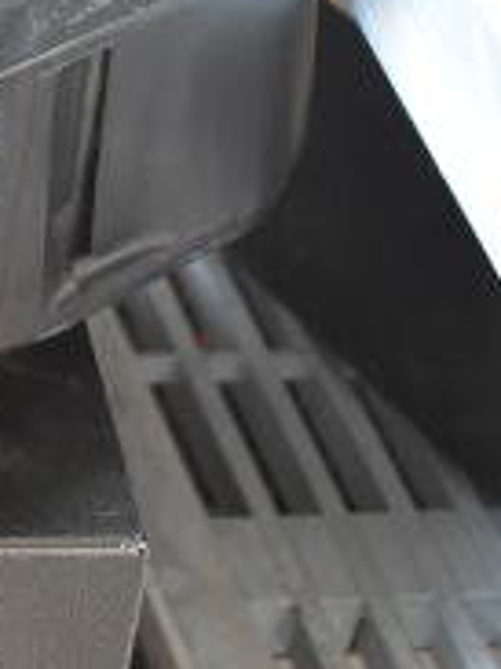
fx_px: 3536
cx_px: -549
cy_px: -42
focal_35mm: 183
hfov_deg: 7.7
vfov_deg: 10.7
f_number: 4.8
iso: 2000
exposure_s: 1/60
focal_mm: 38
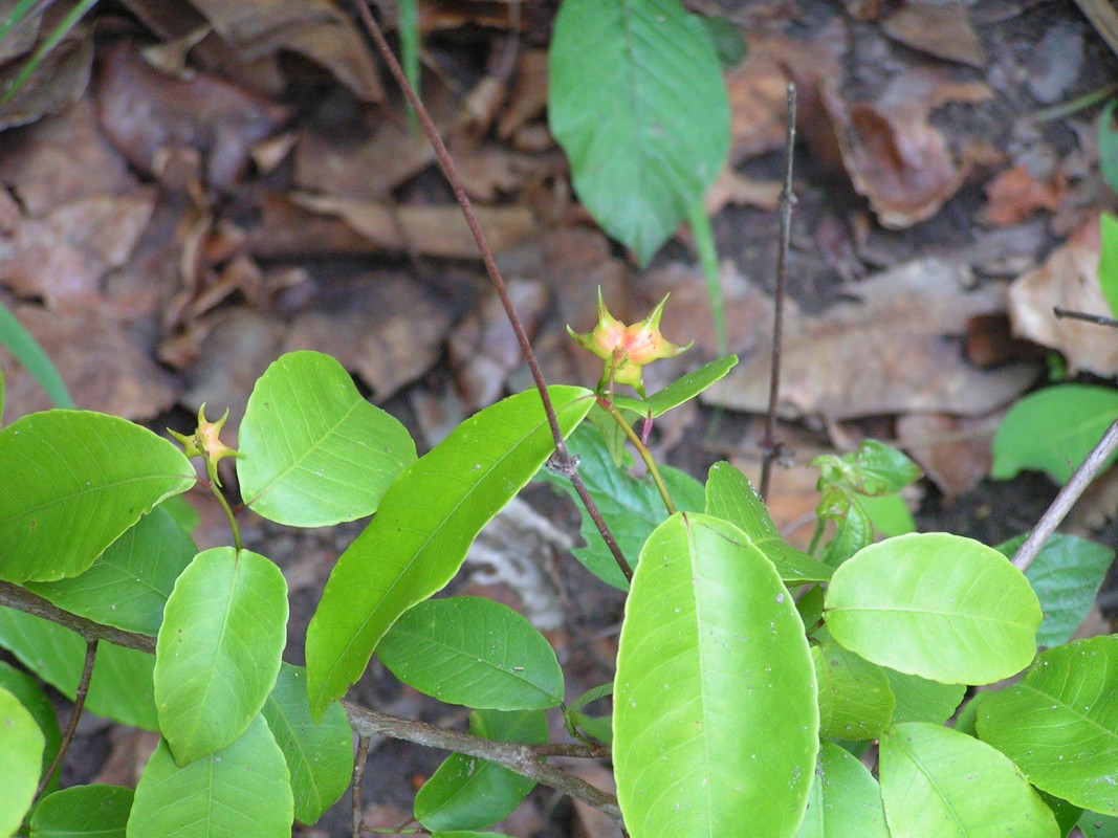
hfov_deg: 10.5
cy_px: 419
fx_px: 6071
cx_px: 559
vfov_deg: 7.9
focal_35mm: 188
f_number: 3.2
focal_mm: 31.2
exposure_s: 1/200
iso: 200
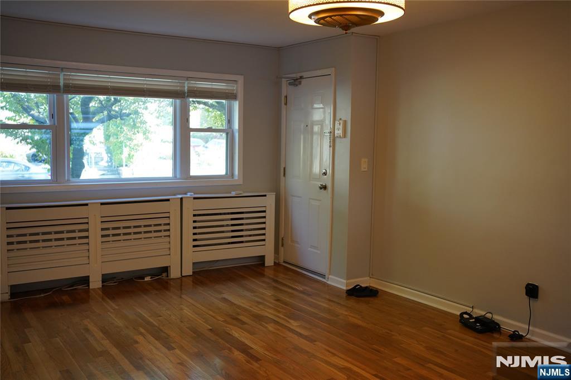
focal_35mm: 35
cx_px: 286
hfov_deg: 54.4
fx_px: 555
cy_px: 190
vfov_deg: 37.8
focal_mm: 35
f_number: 4
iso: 1600
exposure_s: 1/160
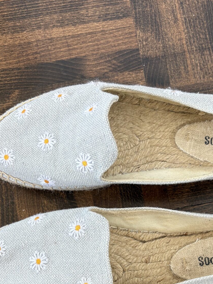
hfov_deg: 30.1
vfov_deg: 38.5
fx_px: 394
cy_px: 217
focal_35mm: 48
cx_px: 138
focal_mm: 5.96
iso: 125
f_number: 1.6
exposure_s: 1/61
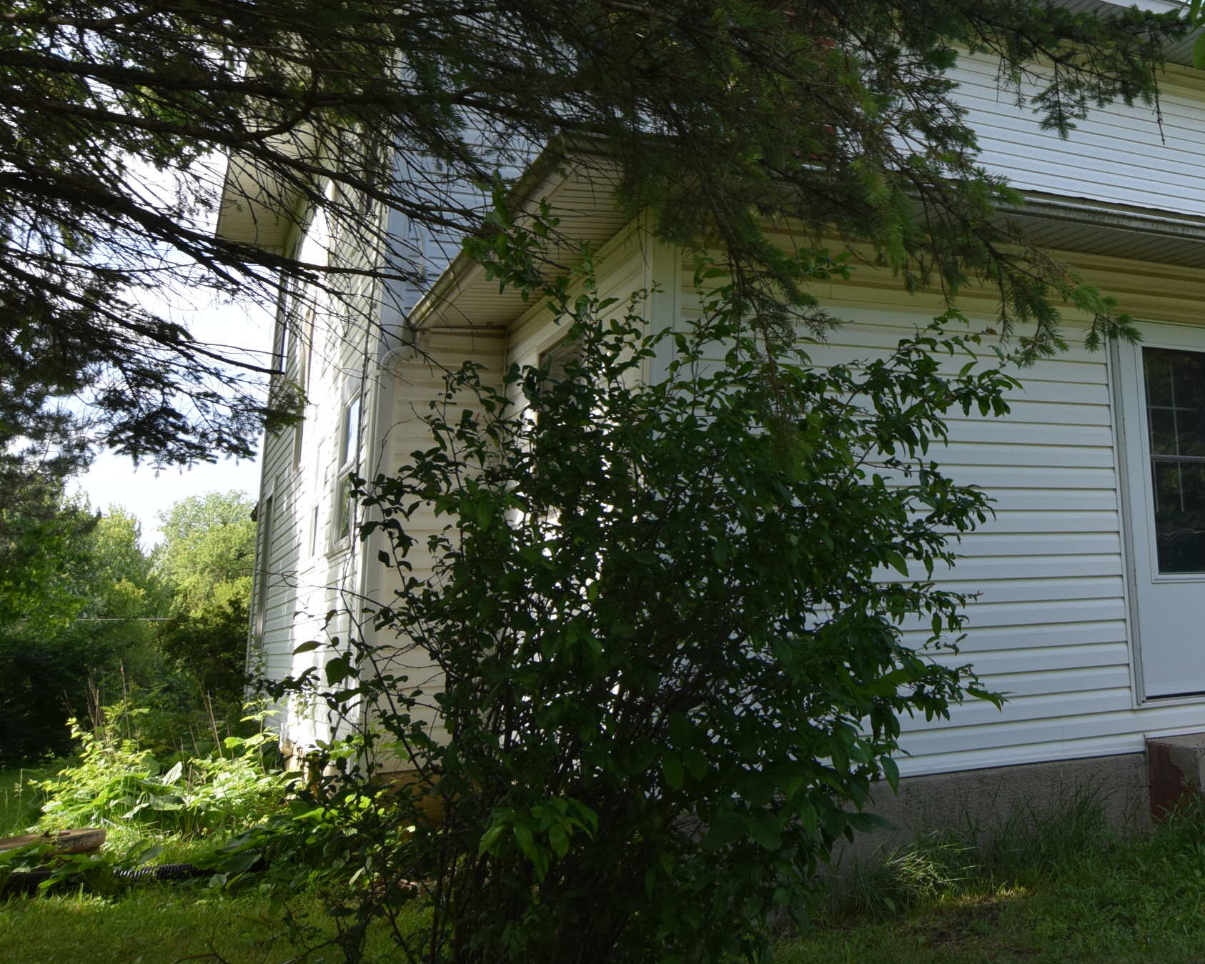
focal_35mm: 35
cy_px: 283
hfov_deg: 48.6
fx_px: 1248
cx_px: 966
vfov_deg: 41.4
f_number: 8
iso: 400
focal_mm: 14
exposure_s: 1/250
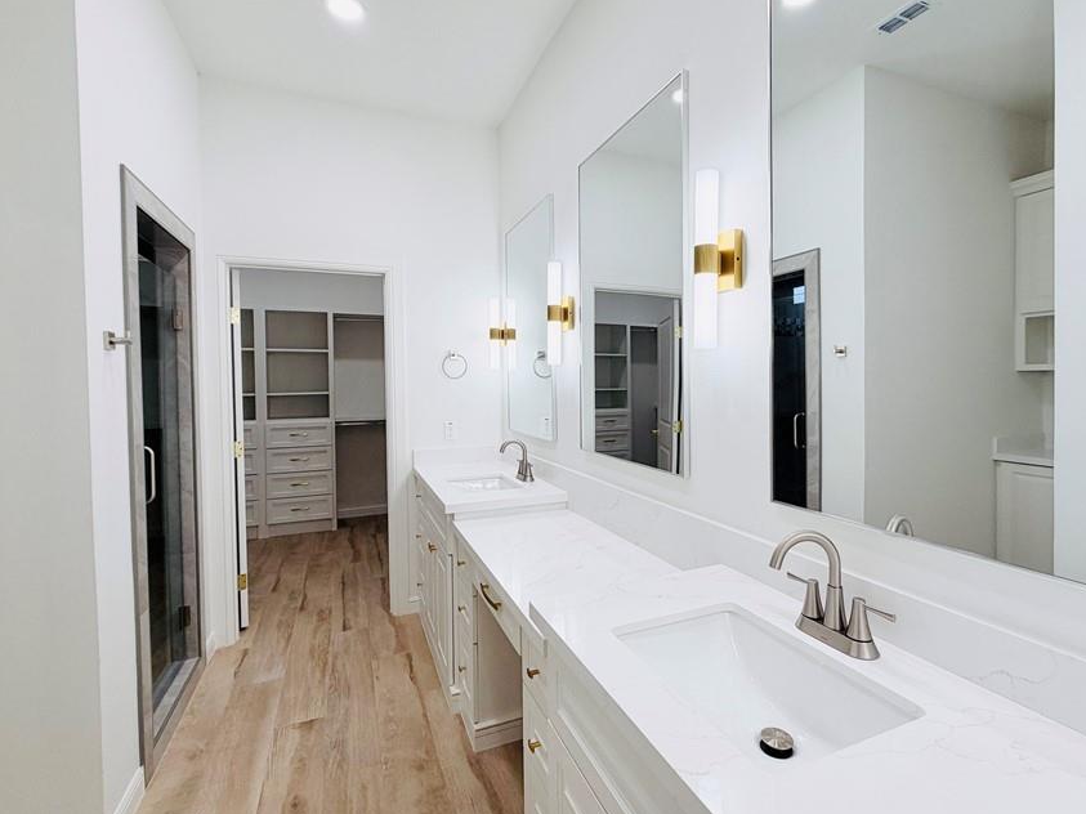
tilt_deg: -0.9
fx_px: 533
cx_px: 576
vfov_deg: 74.7
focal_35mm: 17
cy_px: 388
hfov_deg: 90.9
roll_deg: +0.5
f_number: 2.2
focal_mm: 2.22
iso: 64
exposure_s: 1/124
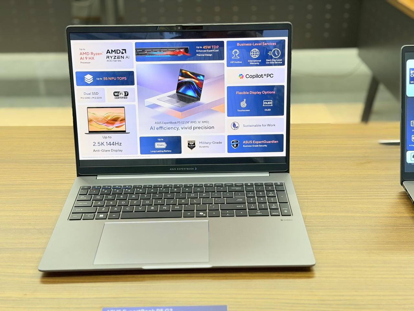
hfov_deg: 39.7
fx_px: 574
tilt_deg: -25.8
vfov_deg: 30.3
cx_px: 207
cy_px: 156
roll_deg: +1.1
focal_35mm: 48
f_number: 1.78
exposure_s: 1/60
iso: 80
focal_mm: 6.76
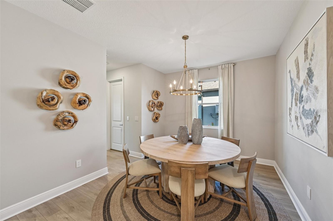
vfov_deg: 81.1
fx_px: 129
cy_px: 110
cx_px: 166
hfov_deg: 104.3
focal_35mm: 14
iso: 400
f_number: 8
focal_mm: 14
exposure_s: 1/25
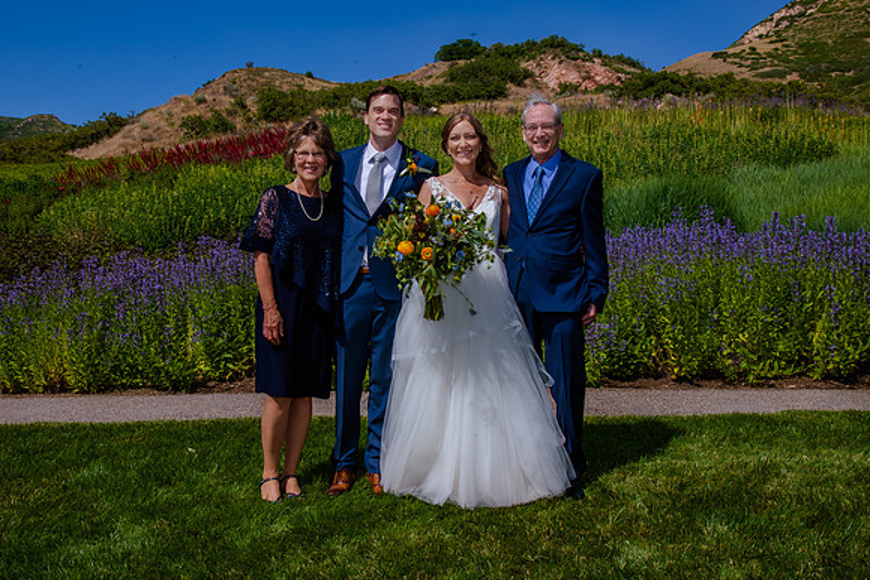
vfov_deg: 33.4
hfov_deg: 48.5
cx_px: 411
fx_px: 965
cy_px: 253
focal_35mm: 40
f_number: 16
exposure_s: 1/200
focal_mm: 34
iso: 200
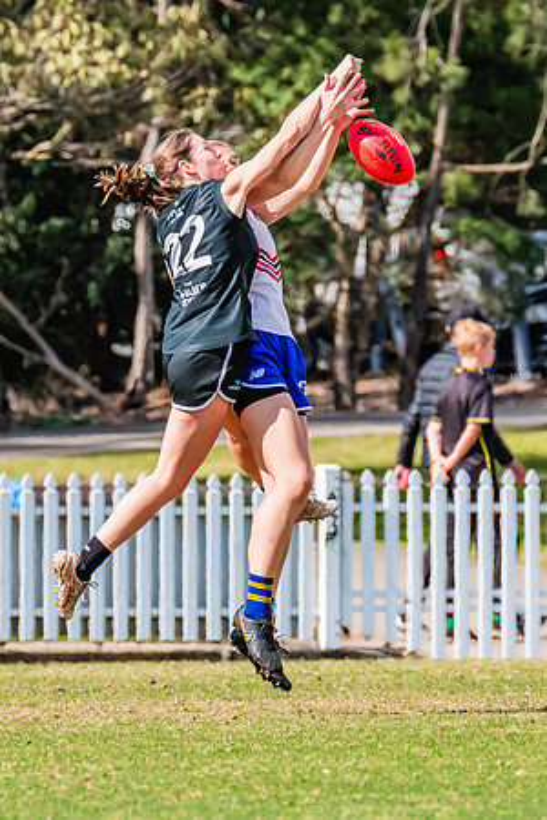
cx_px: 250
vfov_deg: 1.9
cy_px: 481
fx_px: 24368
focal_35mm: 1069
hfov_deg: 1.3
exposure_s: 1/1250
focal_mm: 420
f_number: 10
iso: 800
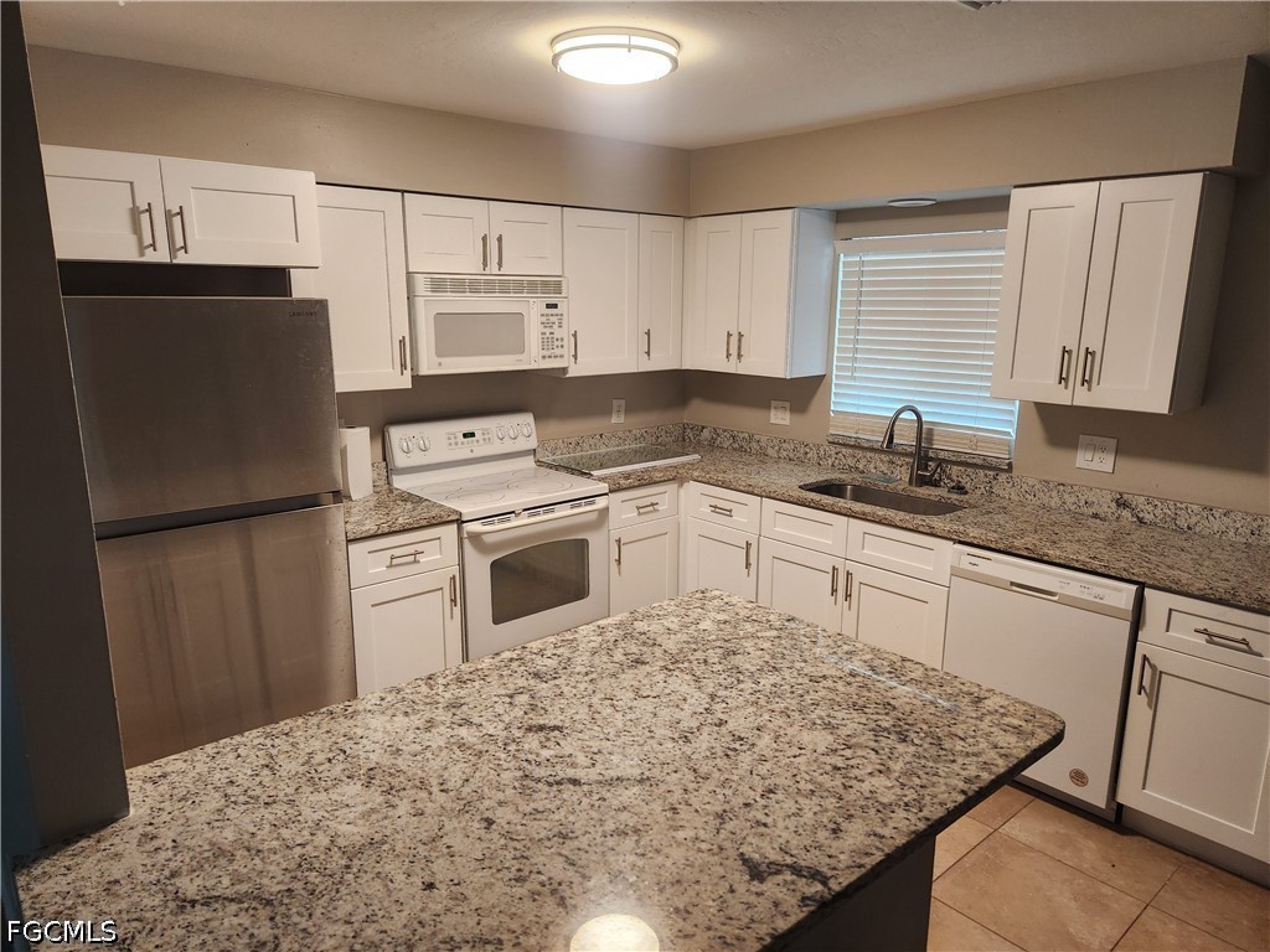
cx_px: 635
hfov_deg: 73.9
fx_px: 844
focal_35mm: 23
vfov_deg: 58.9
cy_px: 476
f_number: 1.8
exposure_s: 1/120
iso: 320
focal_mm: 5.4
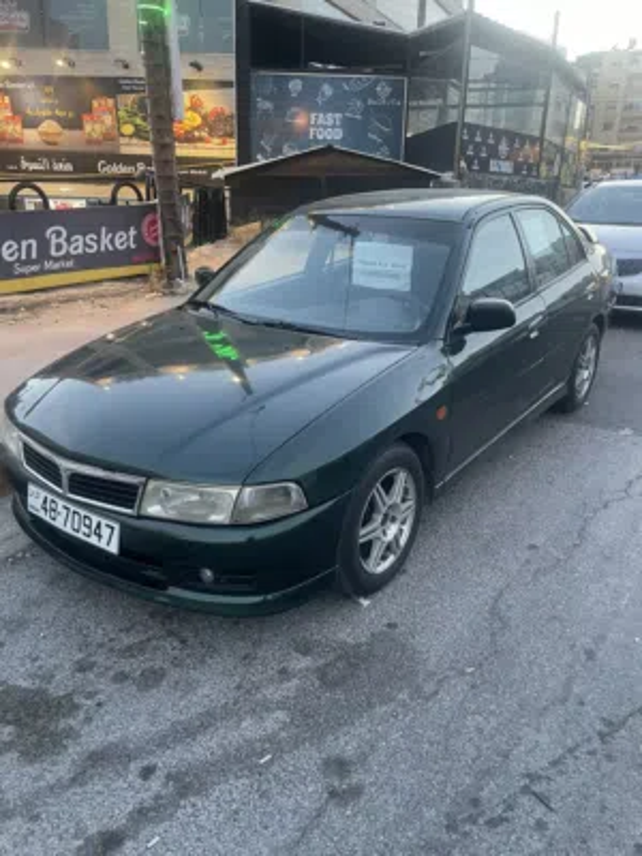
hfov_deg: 53.1
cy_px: 428
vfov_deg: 67.3
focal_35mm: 26
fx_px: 643
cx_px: 321
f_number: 1.6
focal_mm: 4.2
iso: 125
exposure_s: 1/50
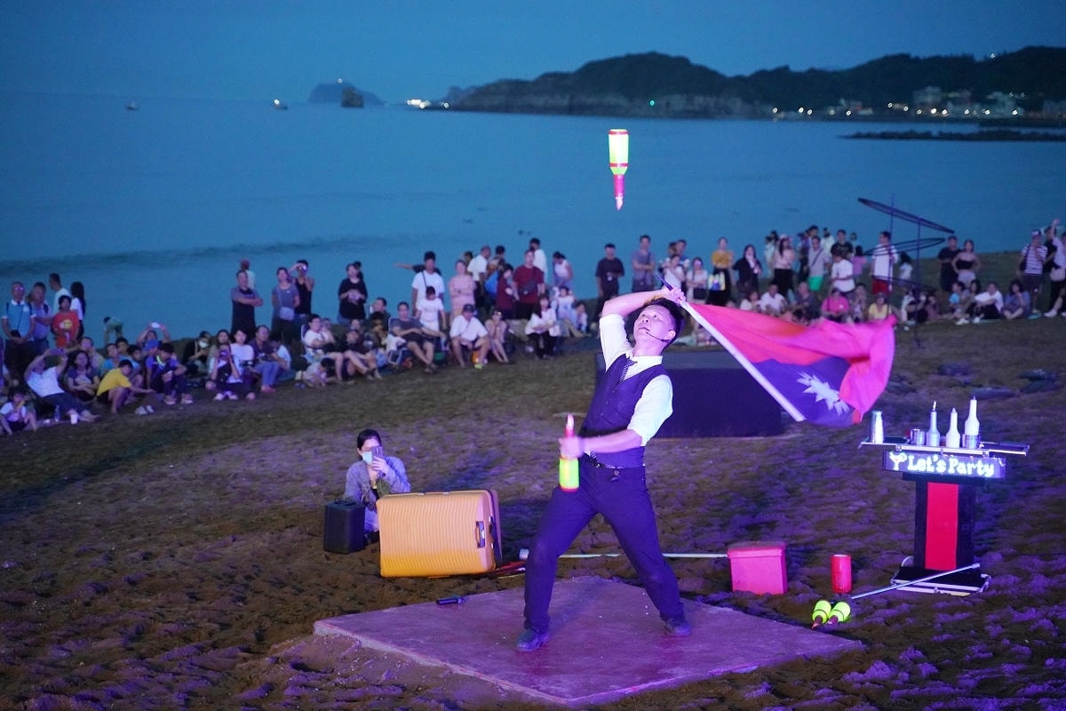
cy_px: 356
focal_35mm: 65
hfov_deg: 31.0
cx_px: 533
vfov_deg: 20.9
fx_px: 1925
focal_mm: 65
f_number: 2.8
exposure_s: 1/160
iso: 8000
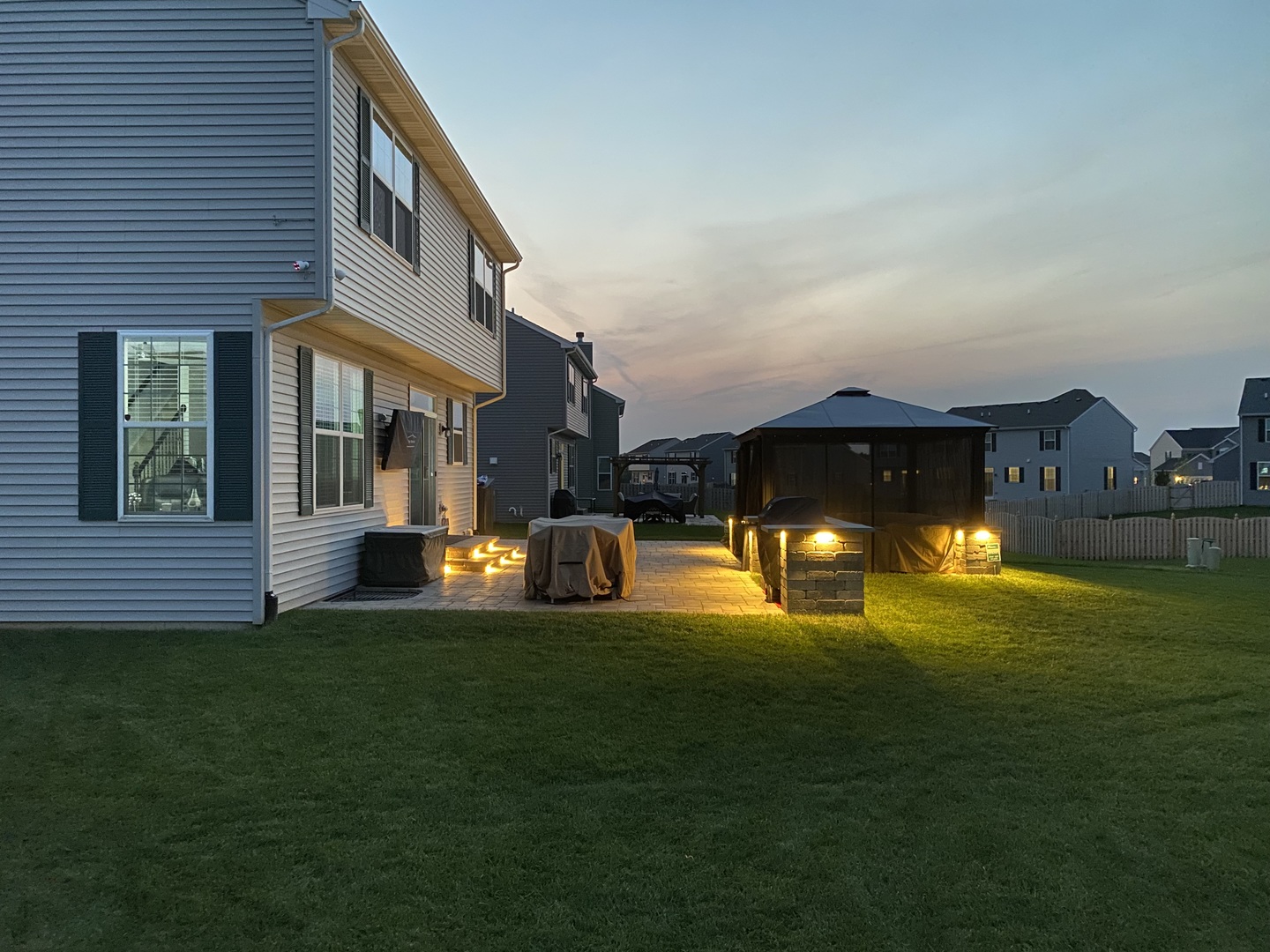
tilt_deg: +1.2
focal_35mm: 26
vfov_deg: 53.1
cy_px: 476
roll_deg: +0.1
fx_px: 954
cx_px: 635
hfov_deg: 67.3
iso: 1000
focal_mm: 4.25
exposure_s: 1/20
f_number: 1.8
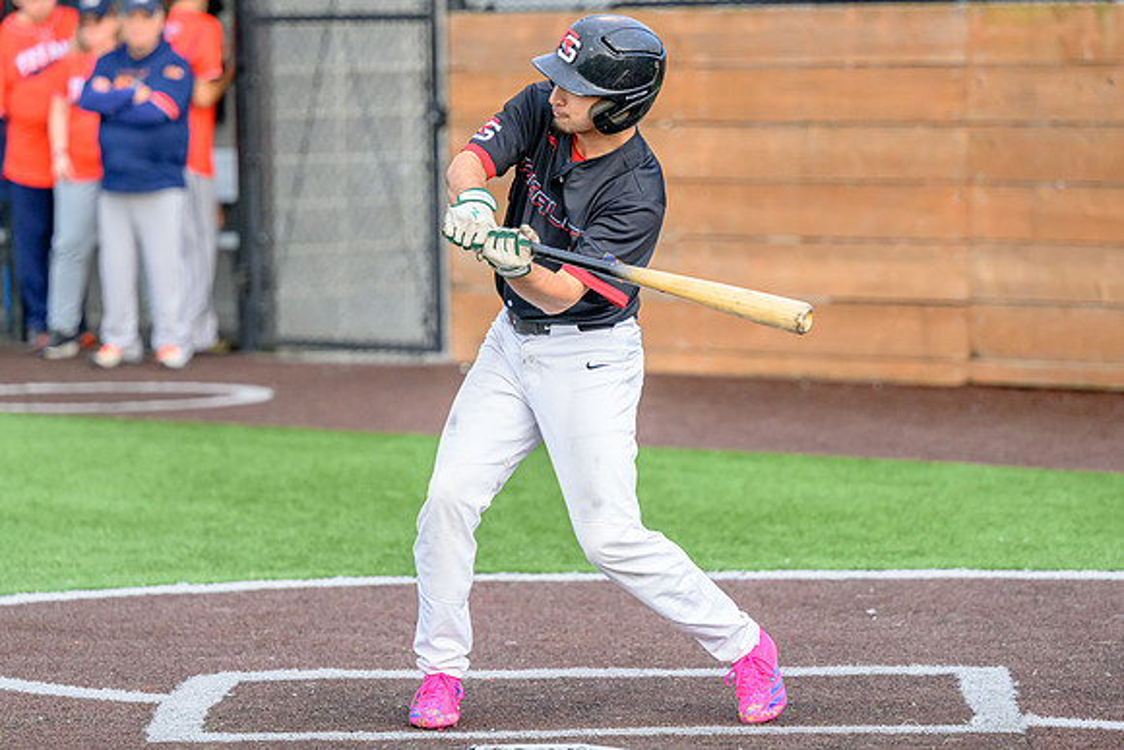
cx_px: 562
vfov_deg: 7.1
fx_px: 6013
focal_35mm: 193
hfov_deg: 10.7
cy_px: 315
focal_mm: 135
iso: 2500
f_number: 2.8
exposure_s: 1/2000
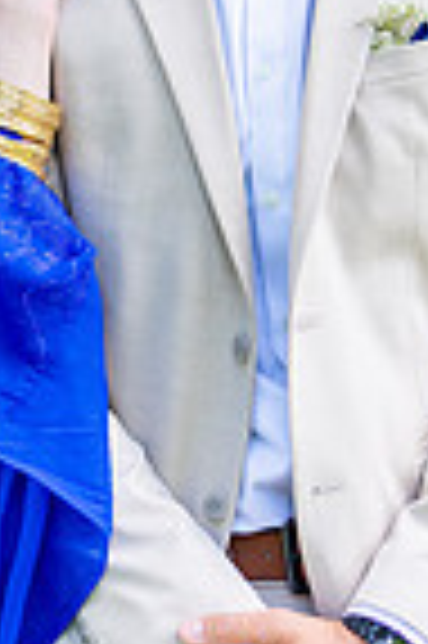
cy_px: 122
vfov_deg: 18.4
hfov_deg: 12.4
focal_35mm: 110
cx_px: 117
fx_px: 1966
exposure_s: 1/1000
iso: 125
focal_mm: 35
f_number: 1.2
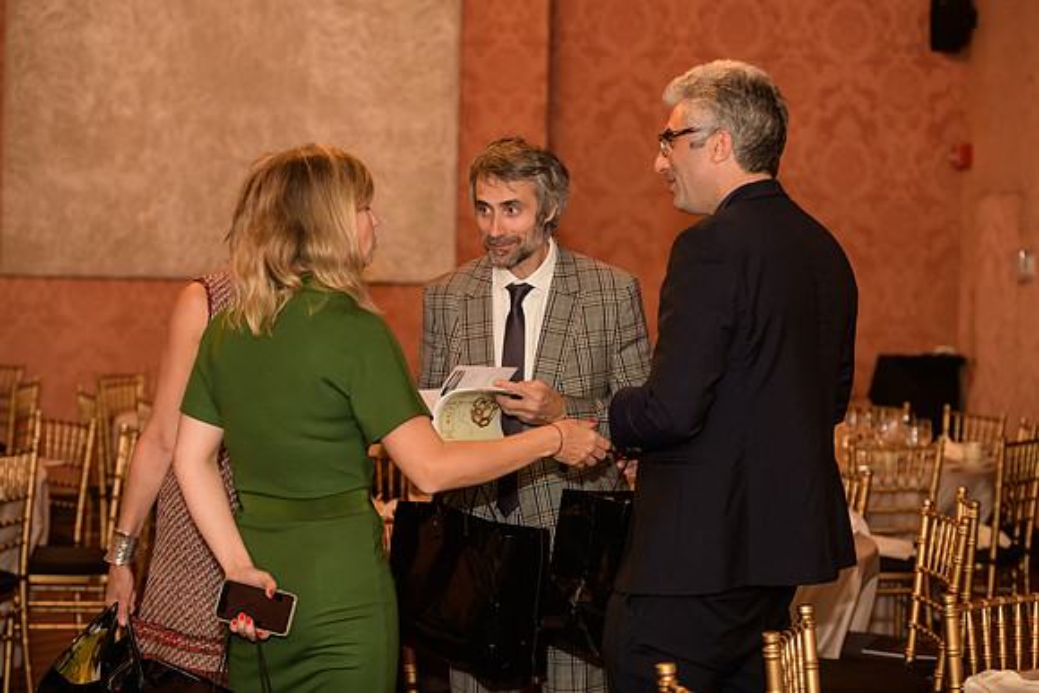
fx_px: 2021
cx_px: 520
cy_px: 346
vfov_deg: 19.5
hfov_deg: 28.8
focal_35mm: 70
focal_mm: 70
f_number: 3.2
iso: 1250
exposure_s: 1/100
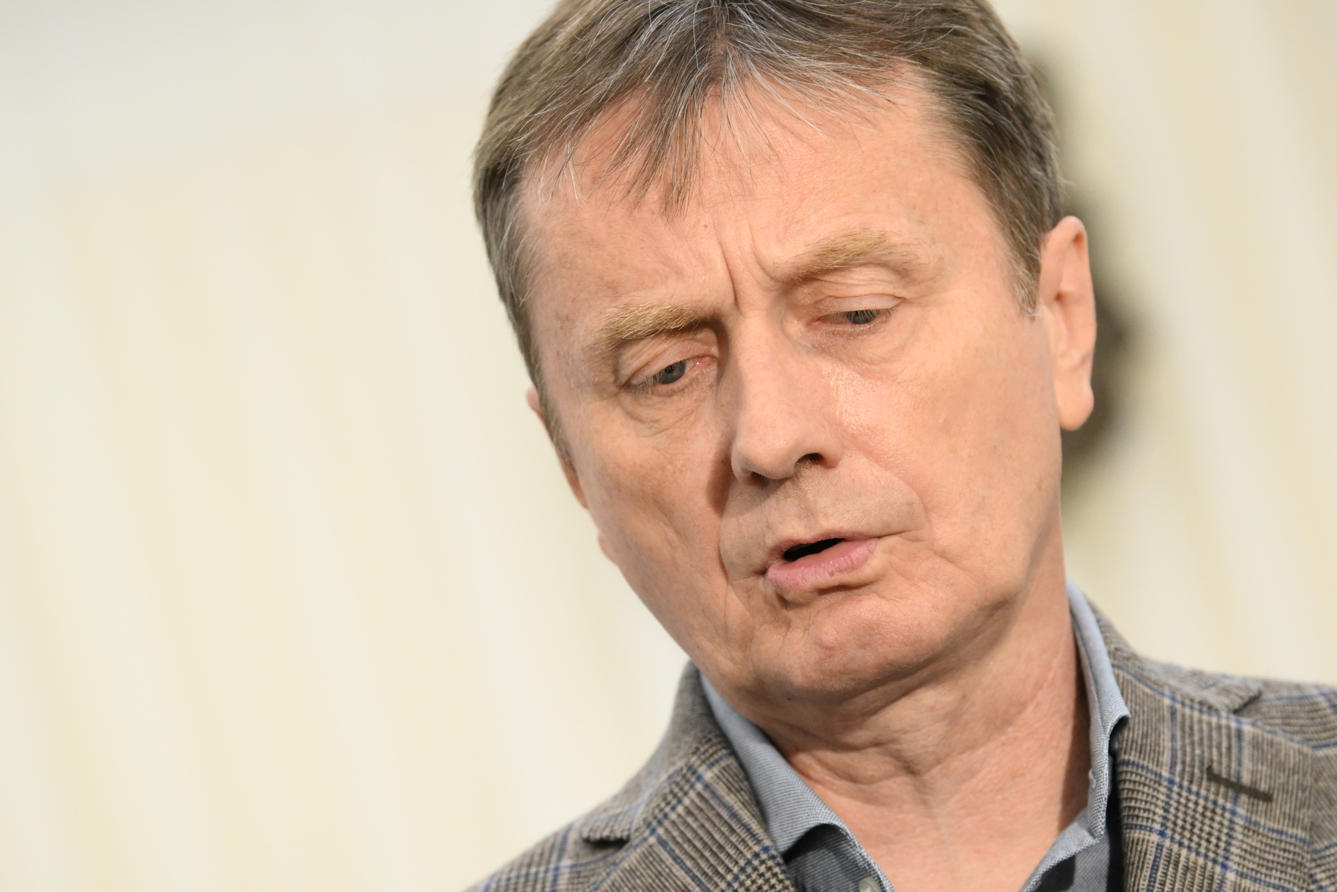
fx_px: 6648
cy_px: 551
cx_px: 719
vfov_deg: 7.7
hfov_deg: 11.5
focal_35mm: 179
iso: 2500
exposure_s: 1/250
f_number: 4
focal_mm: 120
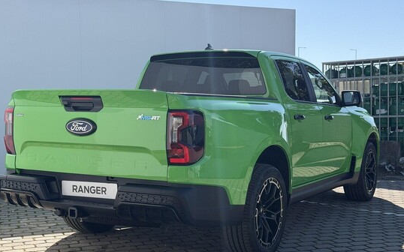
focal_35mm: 52
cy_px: 143
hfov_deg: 38.9
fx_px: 572
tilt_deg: -3.9
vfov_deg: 24.8
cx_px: 198
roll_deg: +1.0
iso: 100
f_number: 1.78
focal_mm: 6.76
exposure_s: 1/3096
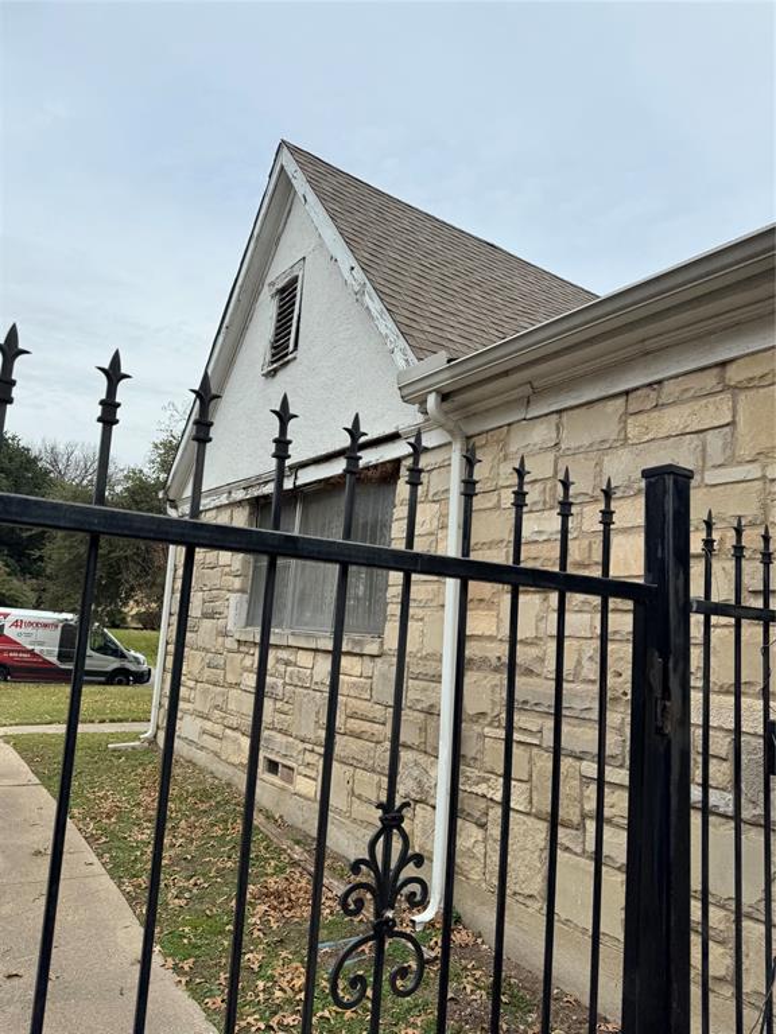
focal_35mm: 24
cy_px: 517
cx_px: 388
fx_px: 717
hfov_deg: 56.8
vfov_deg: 71.6
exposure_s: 1/2604
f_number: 1.78
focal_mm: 6.86
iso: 80
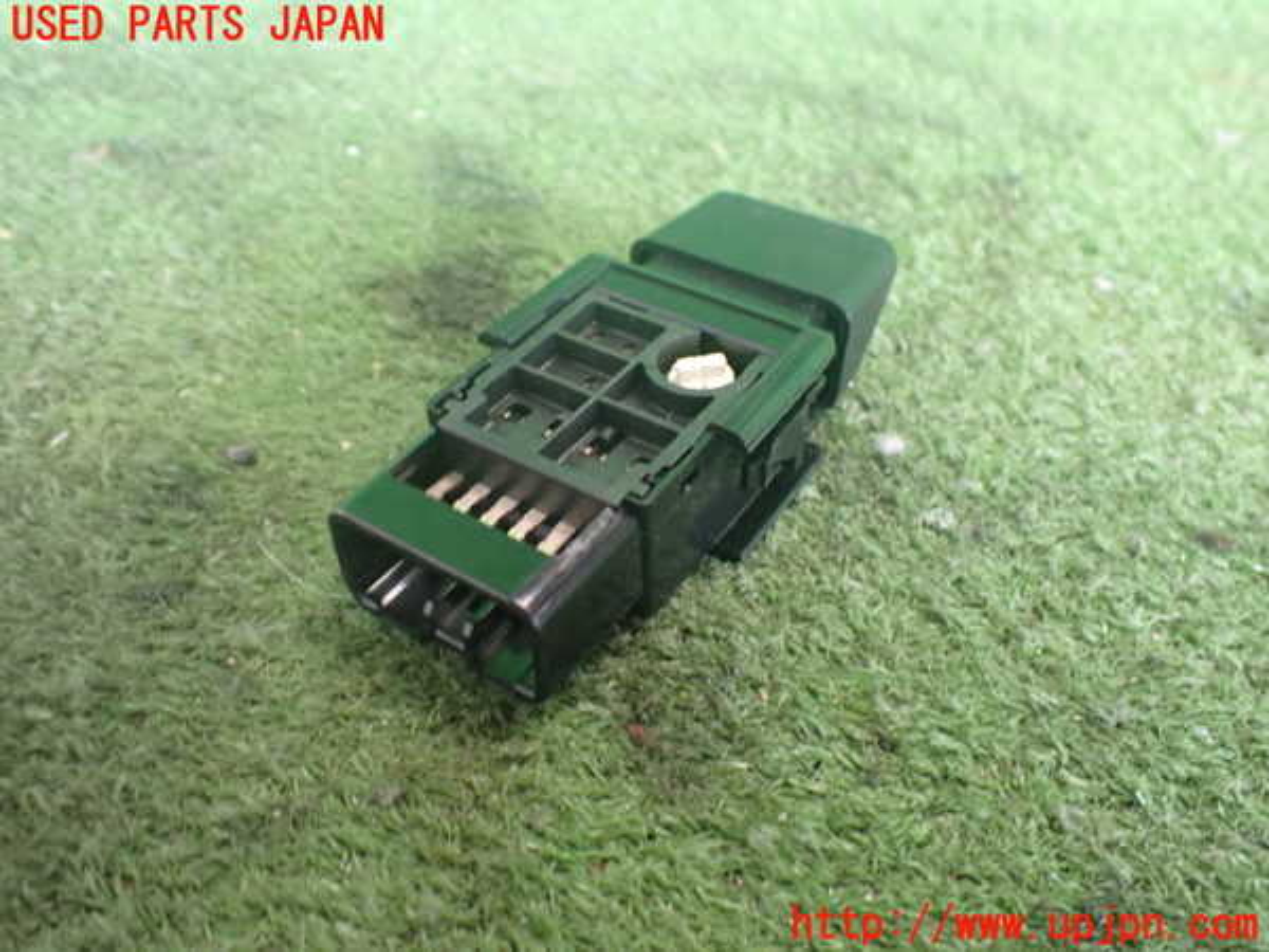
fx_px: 1100
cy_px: 476
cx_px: 634
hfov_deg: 60.0
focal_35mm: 30
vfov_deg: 46.8
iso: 800
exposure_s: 1/50
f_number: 2.3
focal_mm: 5.4
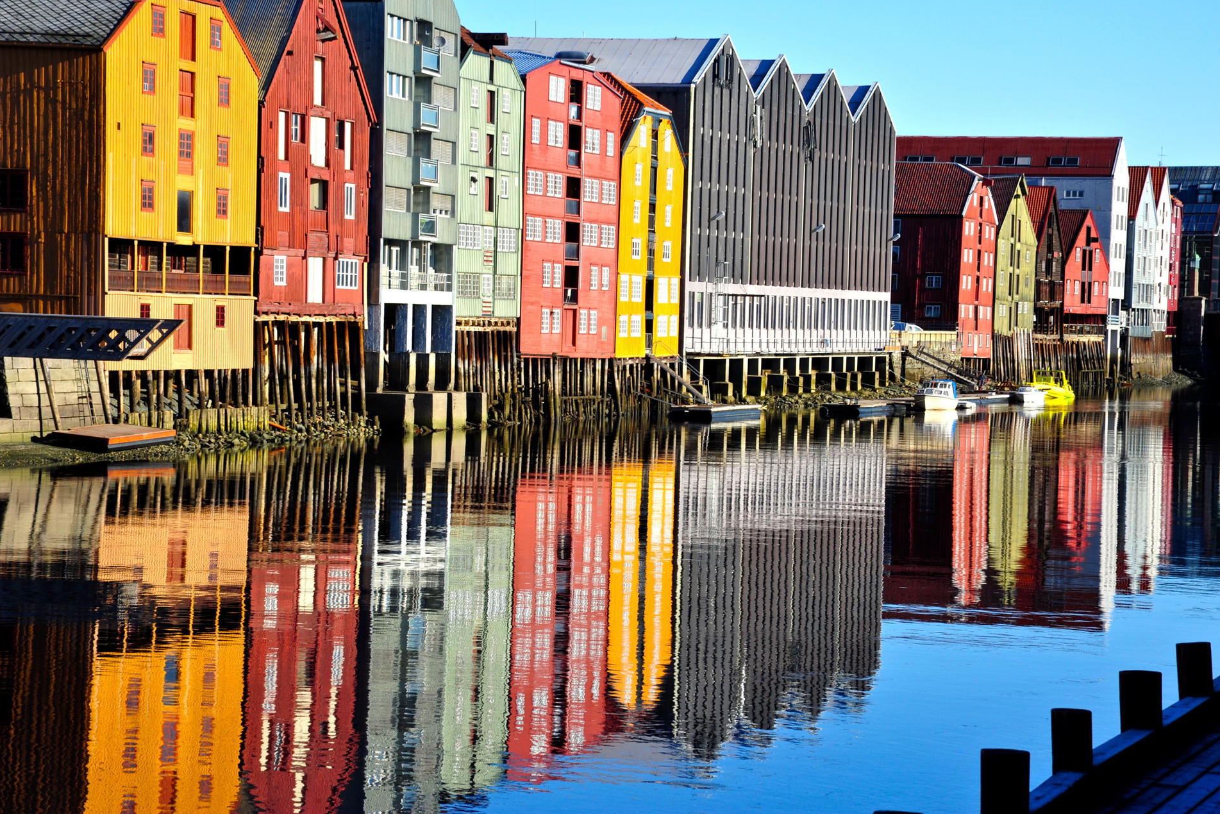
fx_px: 4101
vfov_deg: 11.3
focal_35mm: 121
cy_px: 405
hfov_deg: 16.9
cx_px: 612
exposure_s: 1/160
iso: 500
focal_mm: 120
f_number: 14
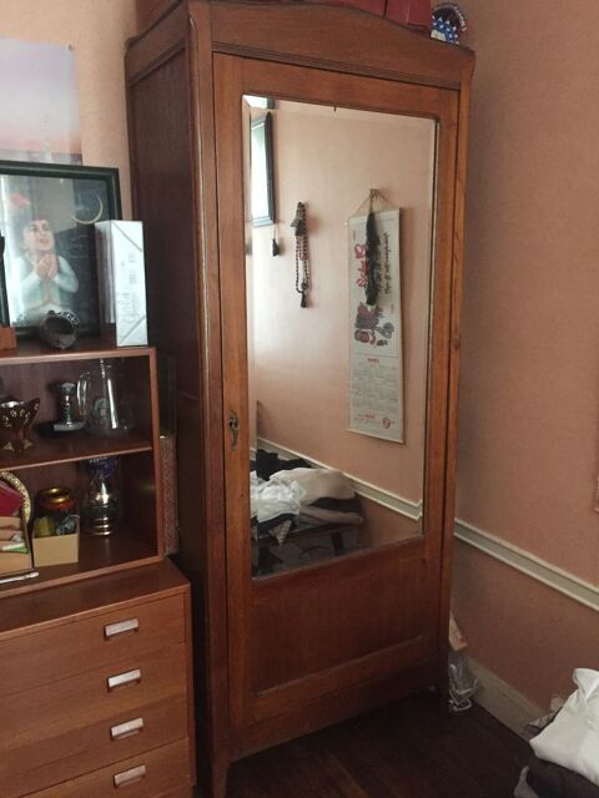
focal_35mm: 29
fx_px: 669
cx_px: 300
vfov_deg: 61.7
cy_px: 399
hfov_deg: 48.2
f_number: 2.2
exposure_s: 1/17
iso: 320
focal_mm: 4.15
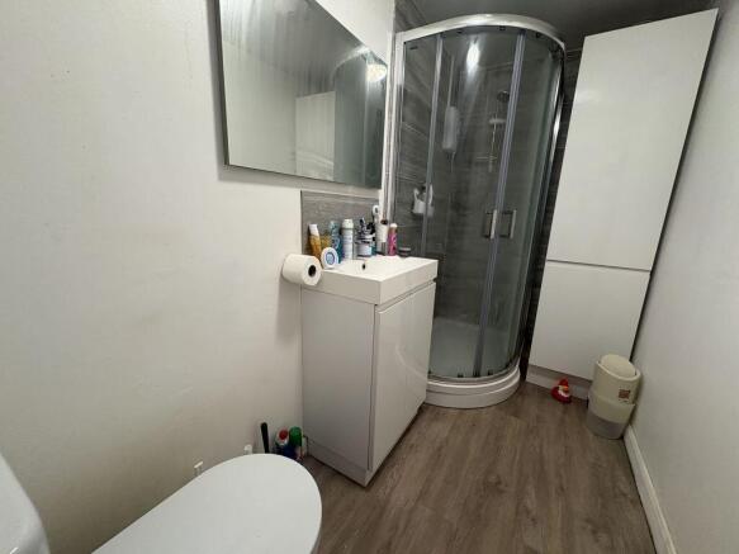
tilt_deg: -12.4
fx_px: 299
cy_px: 277
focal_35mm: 14
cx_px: 370
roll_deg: -1.5
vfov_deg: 85.7
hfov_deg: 102.1
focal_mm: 2.22
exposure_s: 1/50
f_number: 2.2
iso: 250
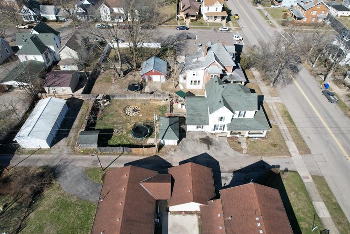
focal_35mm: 22
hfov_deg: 78.6
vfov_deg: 57.2
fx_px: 214
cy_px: 117
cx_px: 175
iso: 200
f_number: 2.8
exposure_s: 1/2000
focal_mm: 8.38
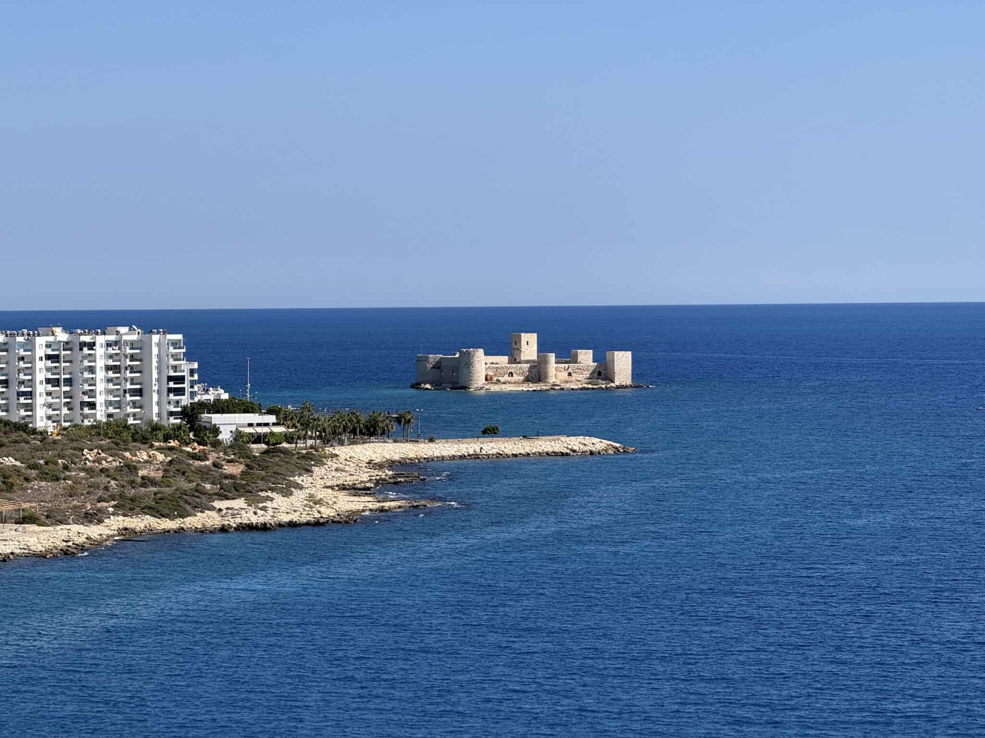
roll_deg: +0.7
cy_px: 369
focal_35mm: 120
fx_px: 3415
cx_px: 492
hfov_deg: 16.4
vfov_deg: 12.3
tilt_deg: -1.0
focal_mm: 15.66
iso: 50
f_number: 2.8
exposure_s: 1/2525
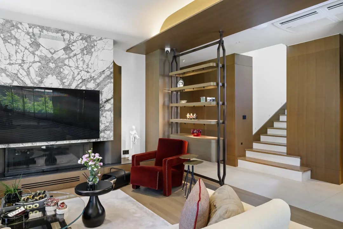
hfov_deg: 73.7
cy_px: 114
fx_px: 229
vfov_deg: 53.1
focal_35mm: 24
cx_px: 172
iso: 125
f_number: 13
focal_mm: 24
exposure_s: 1.3
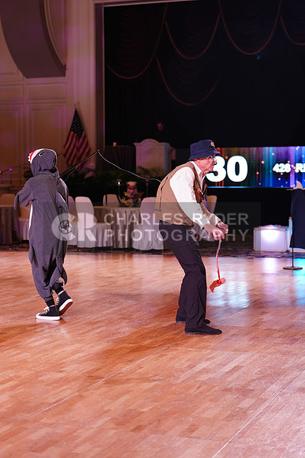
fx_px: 889
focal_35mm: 70
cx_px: 152
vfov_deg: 28.8
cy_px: 229
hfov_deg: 19.5
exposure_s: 1/250
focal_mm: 70
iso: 800
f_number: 2.8
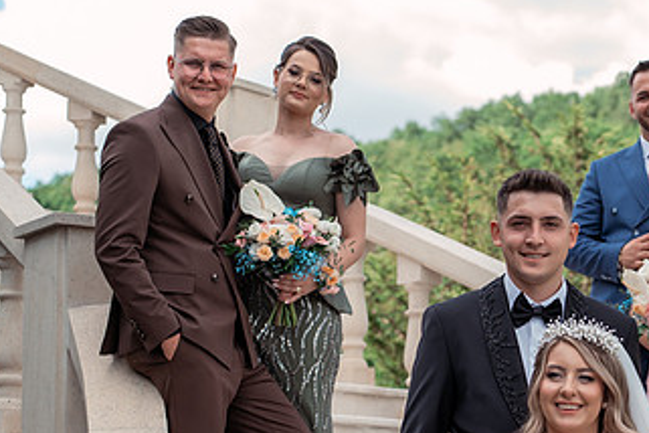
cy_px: 437
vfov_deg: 12.5
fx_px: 1947
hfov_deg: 18.7
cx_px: 549
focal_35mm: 108
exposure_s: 1/500
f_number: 3.2
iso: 160
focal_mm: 50
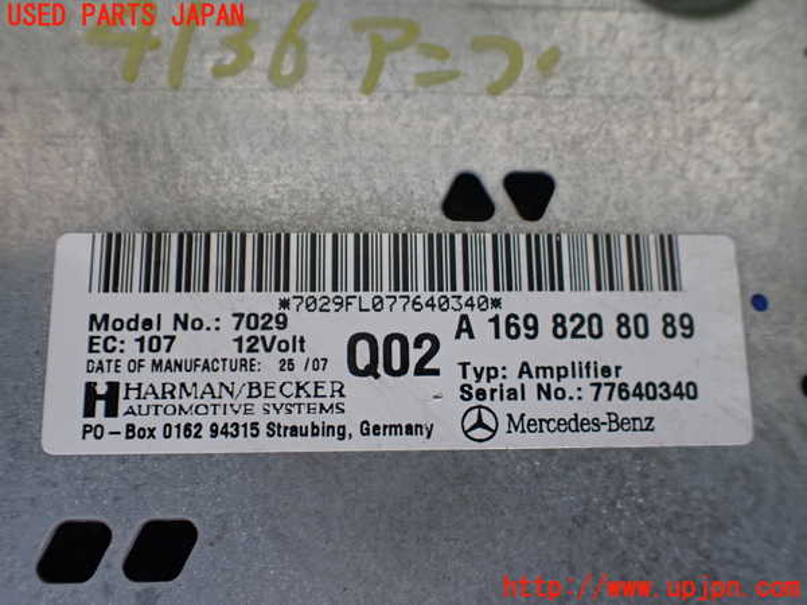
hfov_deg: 60.0
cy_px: 302
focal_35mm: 30
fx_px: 699
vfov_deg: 46.8
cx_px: 404
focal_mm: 5.4
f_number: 2.3
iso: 250
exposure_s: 1/125
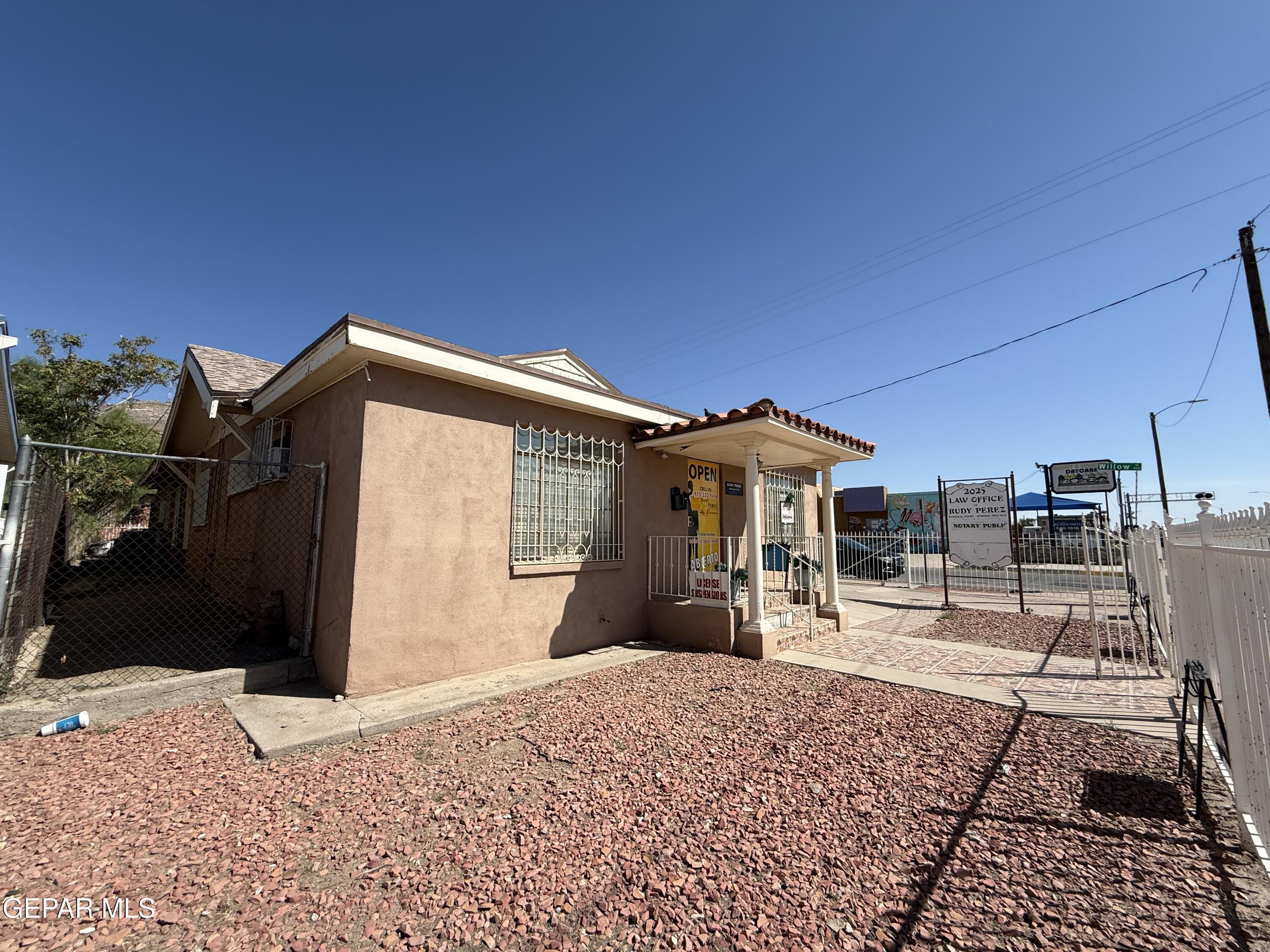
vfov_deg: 85.7
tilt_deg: +7.6
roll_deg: -0.3
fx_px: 514
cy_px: 476
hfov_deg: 102.1
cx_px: 635
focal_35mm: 14
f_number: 2.2
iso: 50
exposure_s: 1/2841
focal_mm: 2.22
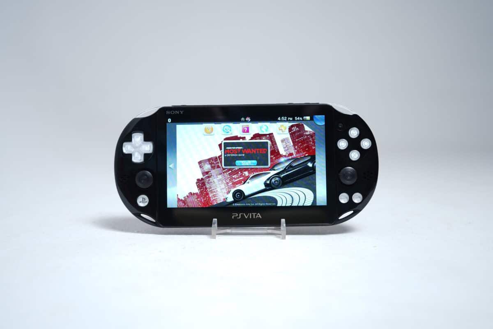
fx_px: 507
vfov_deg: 35.9
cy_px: 164
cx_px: 246
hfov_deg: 51.9
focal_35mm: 37
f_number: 4
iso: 64
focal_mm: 37
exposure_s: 1/6
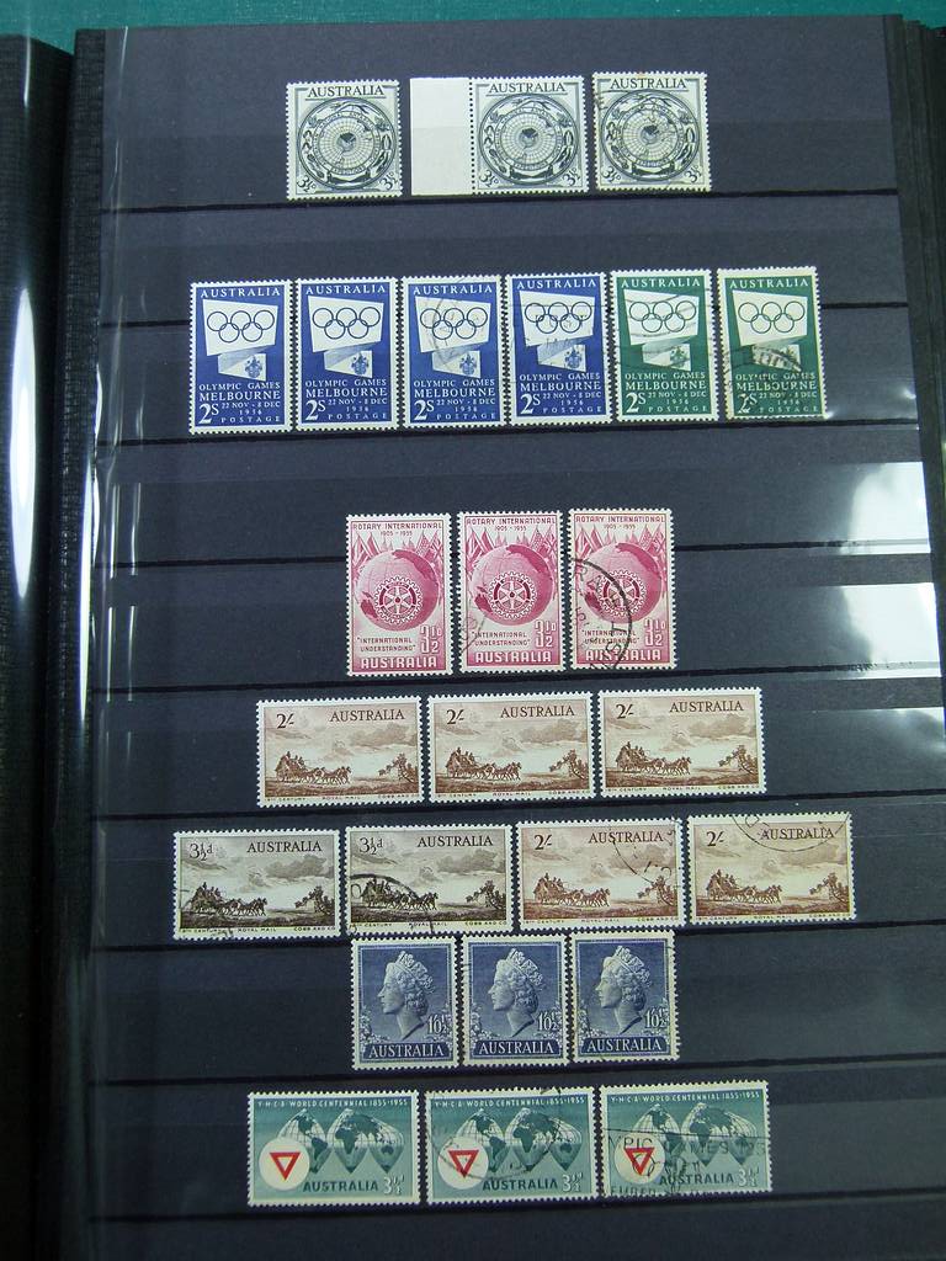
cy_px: 630
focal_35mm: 37
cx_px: 473
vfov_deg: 50.1
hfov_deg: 38.7
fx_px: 1348
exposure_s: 1/80
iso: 100
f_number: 3.1
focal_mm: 6.7
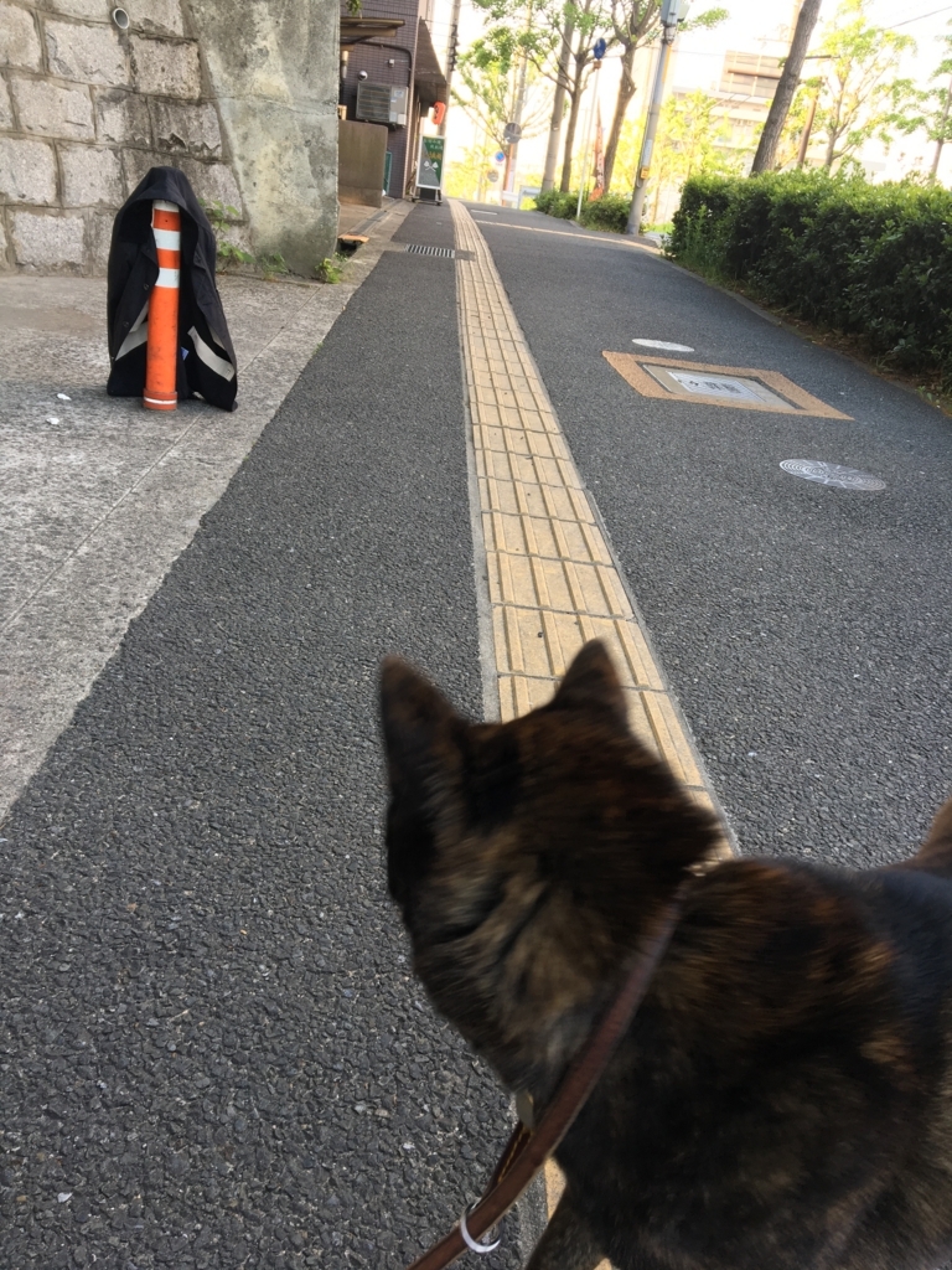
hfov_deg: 48.2
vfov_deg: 61.7
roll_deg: -6.9
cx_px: 476
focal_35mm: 29
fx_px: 1063
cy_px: 635
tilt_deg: -23.7
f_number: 2.2
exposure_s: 1/40
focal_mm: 4.15
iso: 25
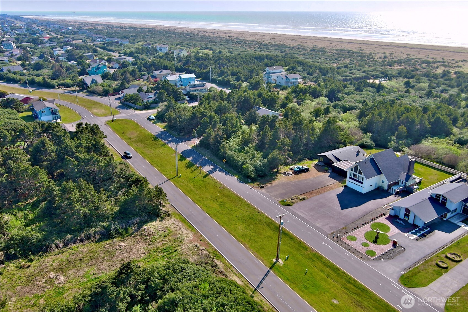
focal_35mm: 29
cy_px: 156
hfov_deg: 63.7
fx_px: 377
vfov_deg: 45.0
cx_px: 234
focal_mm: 10.57
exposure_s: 1/637
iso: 100
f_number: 2.8
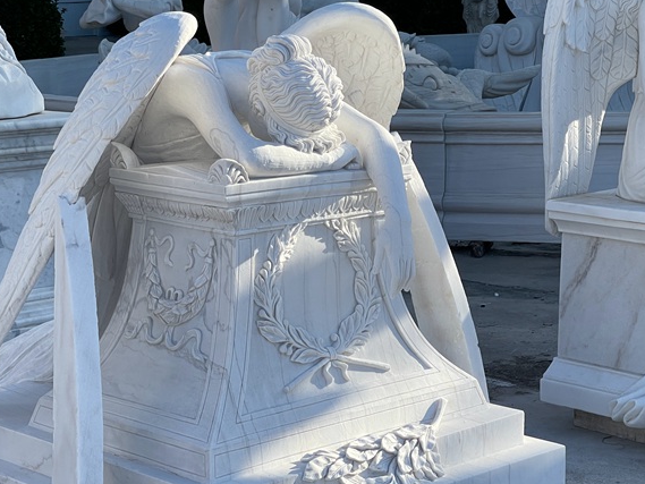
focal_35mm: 90
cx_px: 239
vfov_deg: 16.4
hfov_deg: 21.7
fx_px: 1677
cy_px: 289
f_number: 2.2
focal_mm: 7.5
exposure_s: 1/657
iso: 20
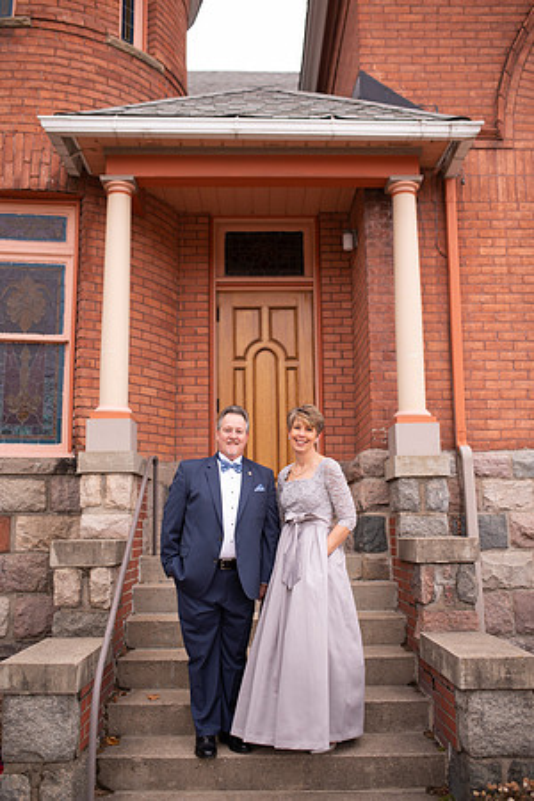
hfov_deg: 37.9
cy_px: 400
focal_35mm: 35
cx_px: 267
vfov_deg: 54.4
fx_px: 779
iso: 100
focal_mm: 35
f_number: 2.2
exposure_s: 1/200
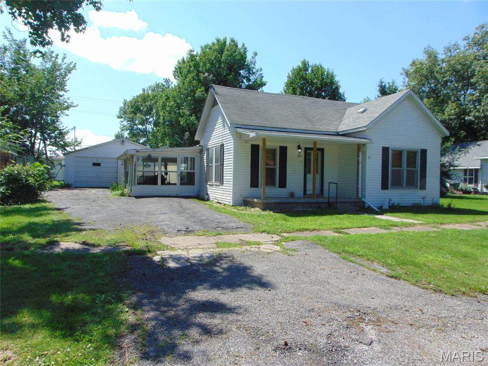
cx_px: 244
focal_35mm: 25
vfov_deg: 54.9
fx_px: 352
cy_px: 183
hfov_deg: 69.4
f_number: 7.7
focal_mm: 4.5
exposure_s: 1/250
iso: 100
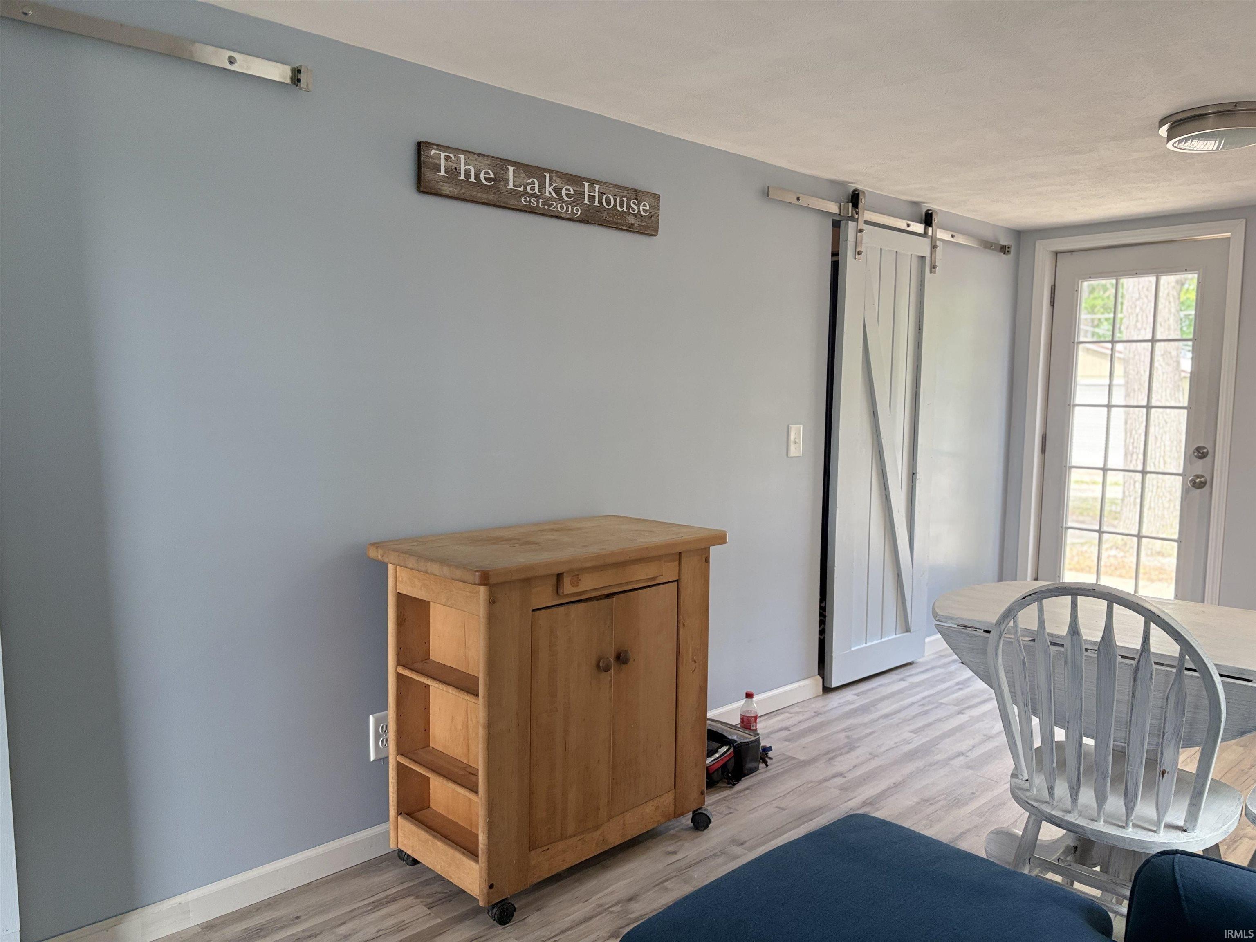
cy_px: 471
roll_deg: -1.1
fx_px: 943
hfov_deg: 67.3
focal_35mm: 26
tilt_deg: -5.3
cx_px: 628
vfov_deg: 53.1
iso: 200
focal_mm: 5.96
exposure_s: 1/120
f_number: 1.6
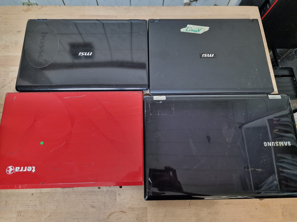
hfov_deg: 73.9
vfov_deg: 58.9
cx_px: 148
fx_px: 197
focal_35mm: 23
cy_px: 111
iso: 640
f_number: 1.8
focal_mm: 6.4
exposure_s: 1/50
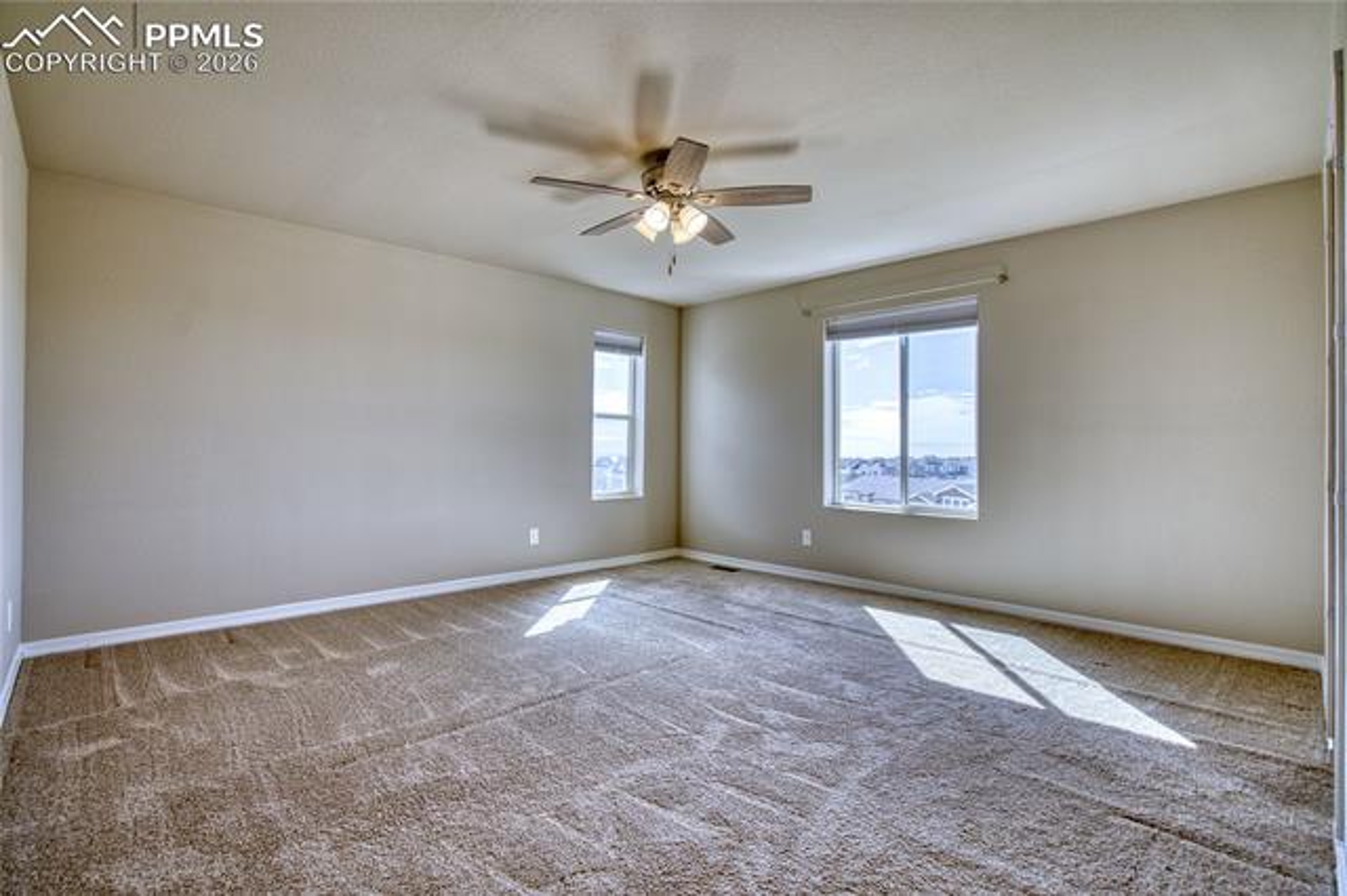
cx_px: 674
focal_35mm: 16
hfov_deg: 96.8
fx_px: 598
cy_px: 448
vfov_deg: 73.7
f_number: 4
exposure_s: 1/250
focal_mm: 16
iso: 500
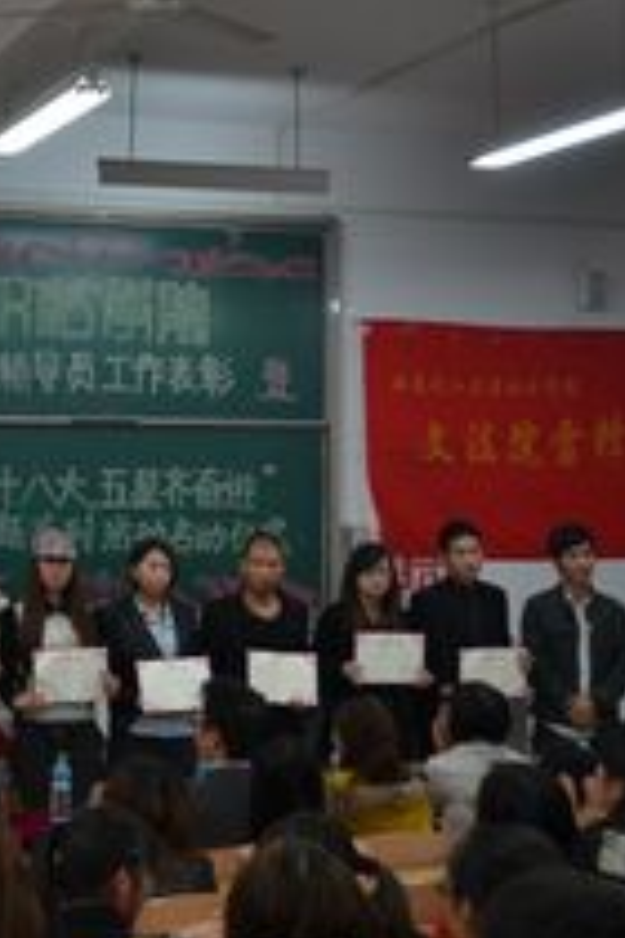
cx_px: -62
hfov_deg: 19.7
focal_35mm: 66
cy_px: 402
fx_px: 1719
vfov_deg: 30.5
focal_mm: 22
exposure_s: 1/60
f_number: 3.8
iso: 400
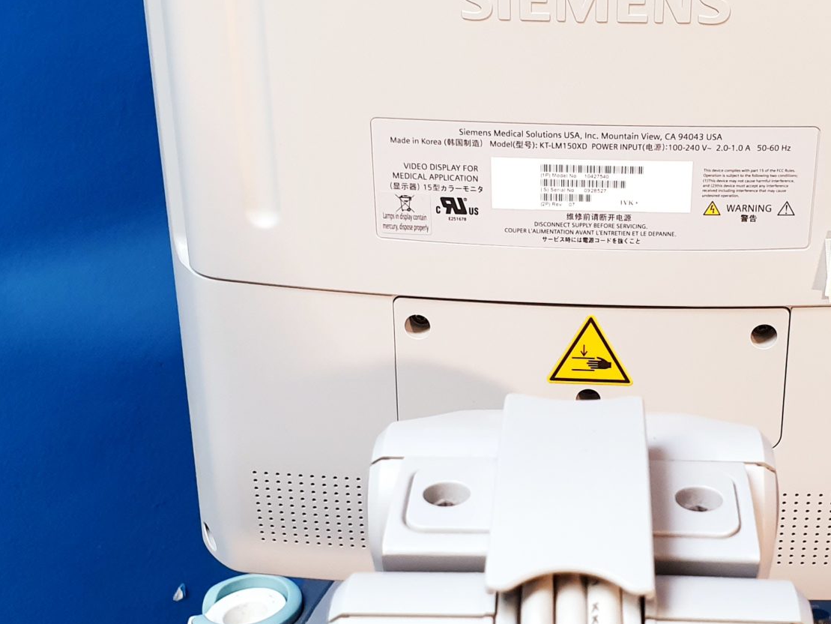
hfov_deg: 31.8
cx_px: 585
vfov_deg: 24.4
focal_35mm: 60
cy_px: 358
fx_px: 1441
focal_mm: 4.3
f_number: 2.4
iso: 250
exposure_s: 1/50
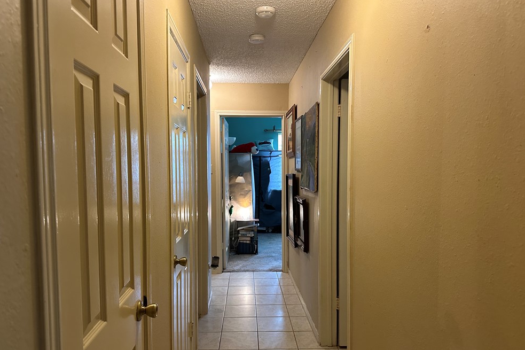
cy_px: 192
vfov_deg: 49.5
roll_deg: -0.1
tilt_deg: -3.5
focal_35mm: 26
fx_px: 379
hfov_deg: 69.4
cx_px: 255
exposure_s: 1/60
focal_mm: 6.86
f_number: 1.78
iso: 500
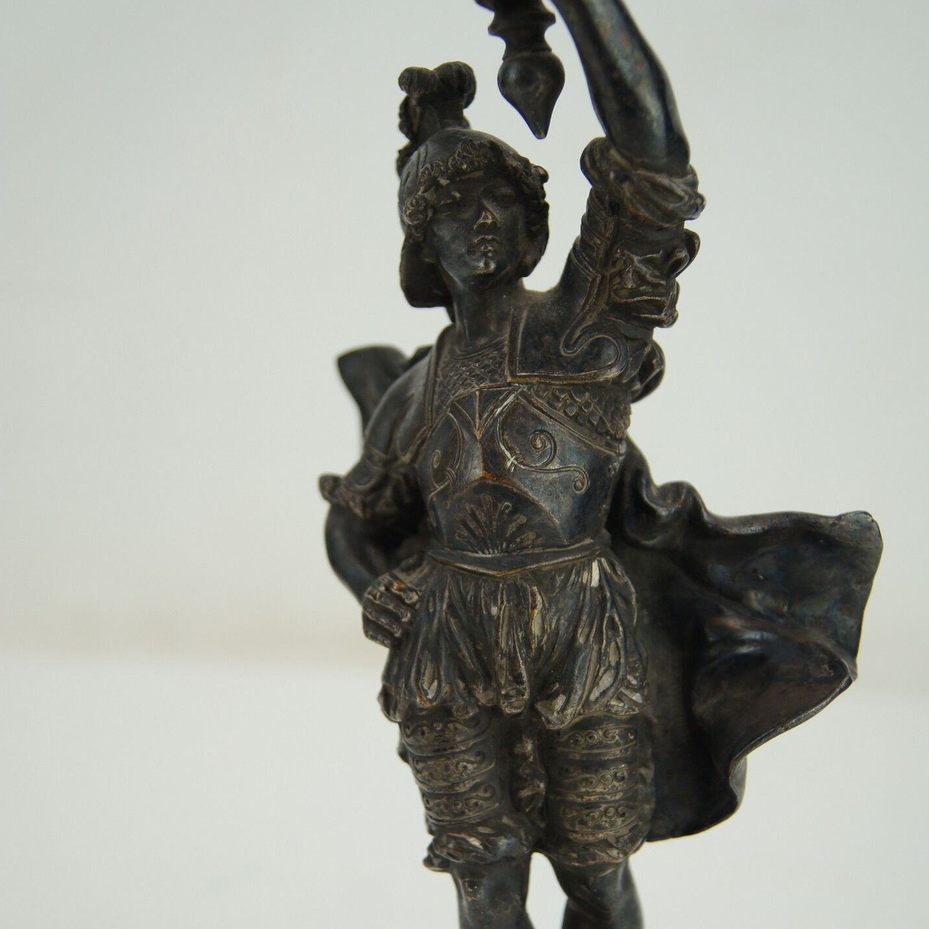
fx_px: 1761
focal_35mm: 58
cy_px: 652
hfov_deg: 29.6
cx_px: 466
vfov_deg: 29.3
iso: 200
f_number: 4.5
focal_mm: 30
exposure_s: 1/160
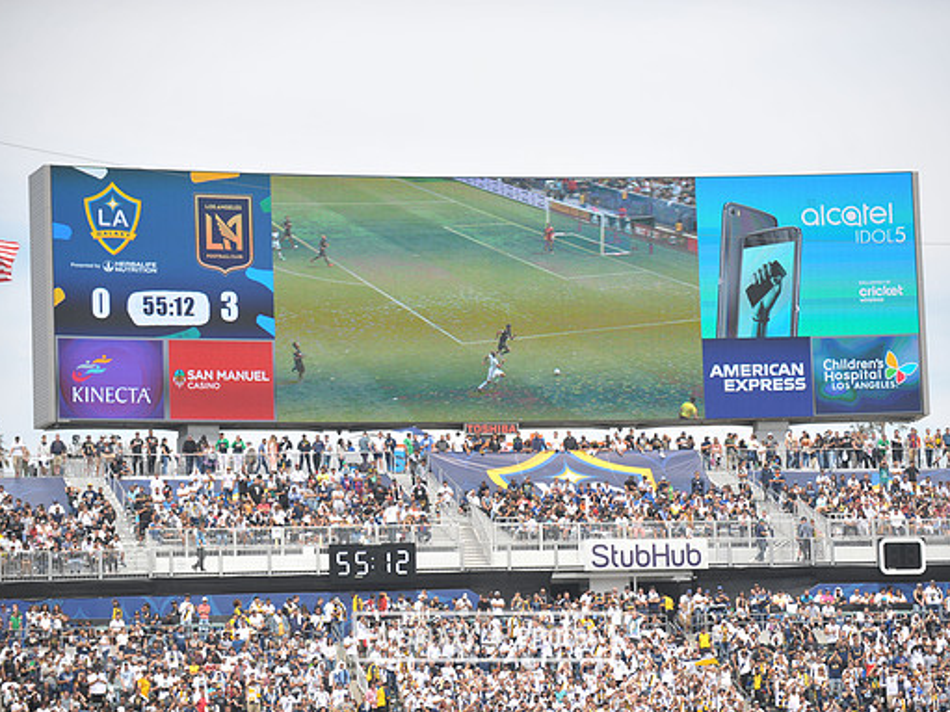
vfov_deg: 11.3
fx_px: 3594
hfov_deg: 15.1
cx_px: 483
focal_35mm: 131
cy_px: 357
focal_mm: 120
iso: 320
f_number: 3.5
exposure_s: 1/2500
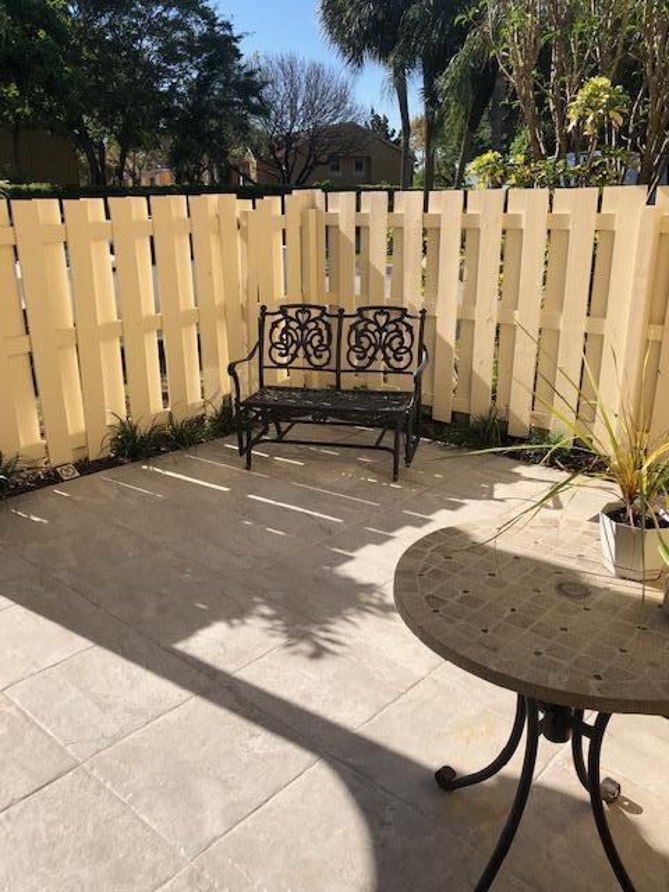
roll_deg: +0.8
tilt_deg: -17.1
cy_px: 446
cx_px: 334
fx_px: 722
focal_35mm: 28
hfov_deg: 49.7
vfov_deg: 63.4
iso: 20
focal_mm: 4
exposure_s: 1/2288
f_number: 1.8
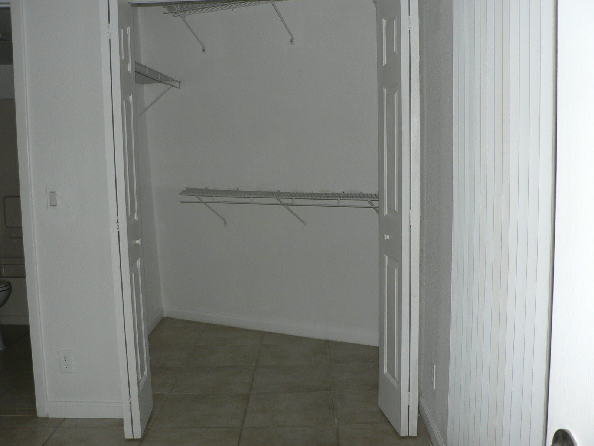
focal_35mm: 36
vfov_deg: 39.7
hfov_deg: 51.4
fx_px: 618
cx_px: 297
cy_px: 223
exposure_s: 1/60
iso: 100
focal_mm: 6
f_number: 2.8
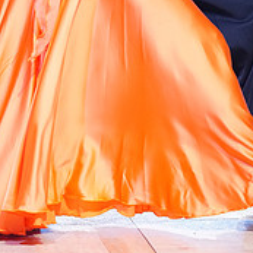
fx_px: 2051
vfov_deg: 7.0
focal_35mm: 248
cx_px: 102
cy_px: -132
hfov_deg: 7.1
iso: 2000
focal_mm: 87
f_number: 2.8
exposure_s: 1/500
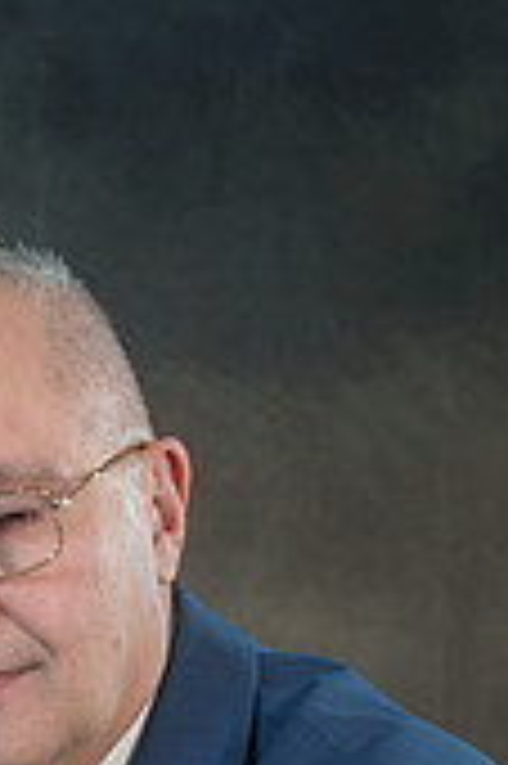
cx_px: -72
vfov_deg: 7.3
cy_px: 972
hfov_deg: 4.9
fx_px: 5896
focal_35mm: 278
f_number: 5
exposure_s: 1/100
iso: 250
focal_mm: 105
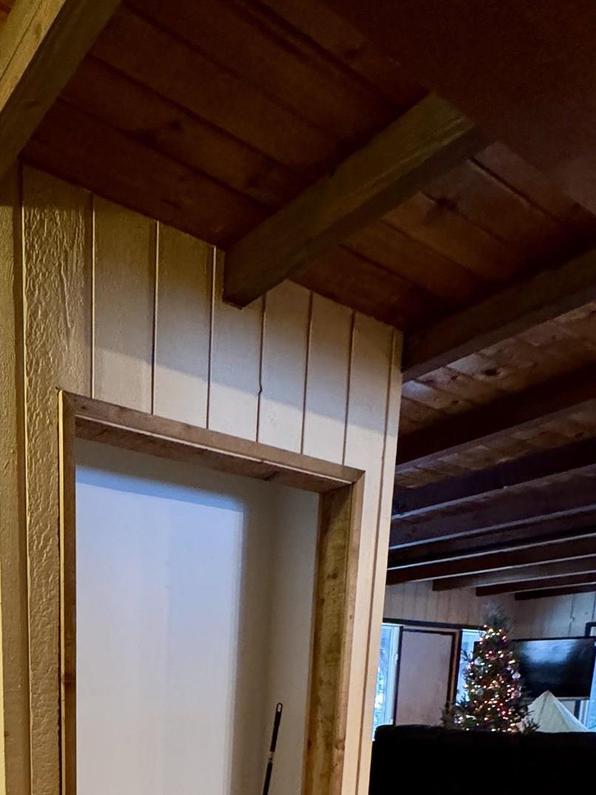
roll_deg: +0.9
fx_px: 689
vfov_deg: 47.6
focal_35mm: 30
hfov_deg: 42.3
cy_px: 826
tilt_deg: -10.2
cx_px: 41
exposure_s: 1/60
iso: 640
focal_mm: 2.22
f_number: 2.2
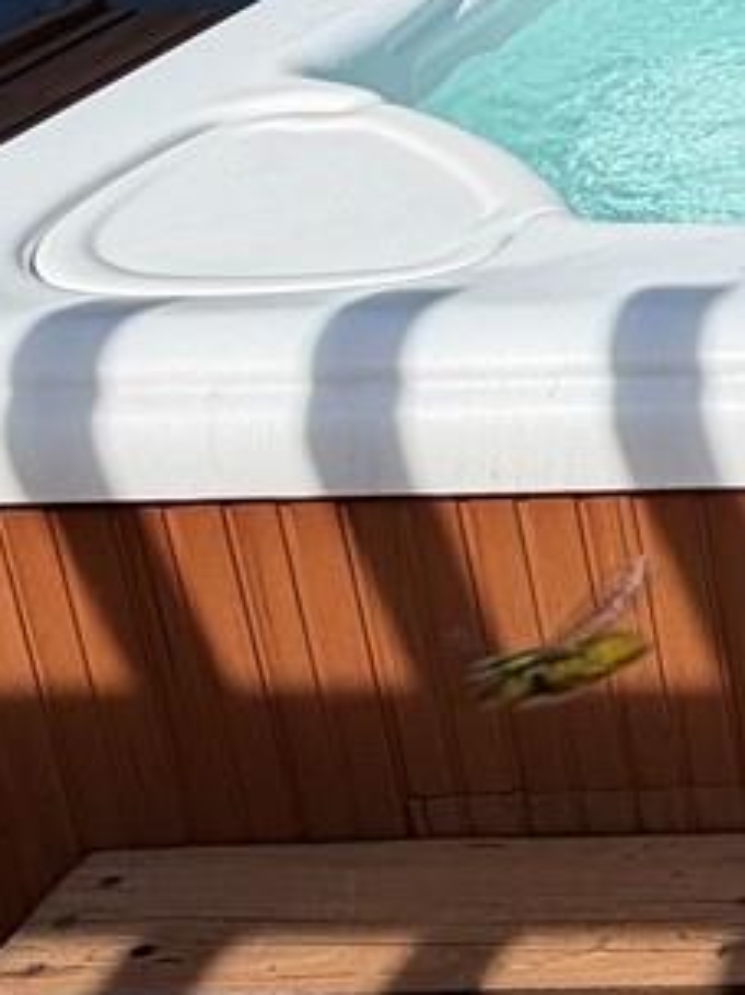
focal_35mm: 74
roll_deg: +1.6
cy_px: -49
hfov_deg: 16.2
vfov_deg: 24.8
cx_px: 1405
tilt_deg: -16.7
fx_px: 2125
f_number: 2.2
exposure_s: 1/770
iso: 20
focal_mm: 2.22
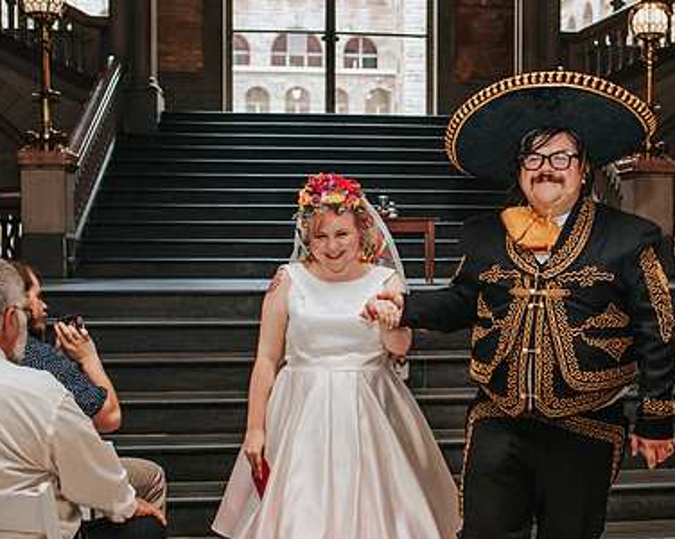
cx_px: 449
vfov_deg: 28.0
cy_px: 310
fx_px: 1078
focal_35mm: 54
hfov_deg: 34.5
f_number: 3.2
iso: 1000
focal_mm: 35
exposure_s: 1/200
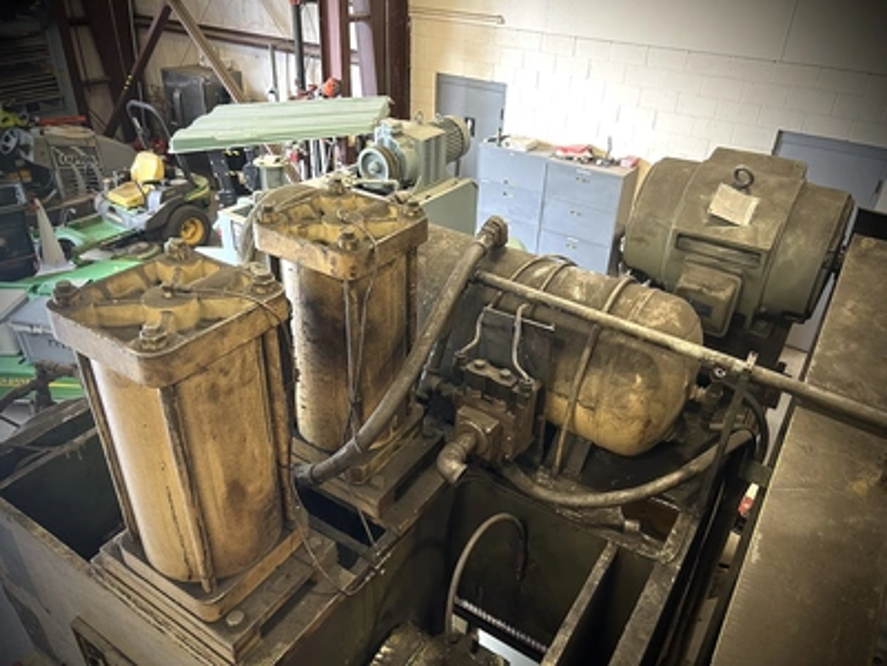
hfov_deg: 67.3
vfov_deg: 53.1
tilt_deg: -31.0
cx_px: 444
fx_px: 666
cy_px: 333
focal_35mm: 26
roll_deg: -1.5
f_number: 1.5
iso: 250
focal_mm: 5.7
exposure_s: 1/60
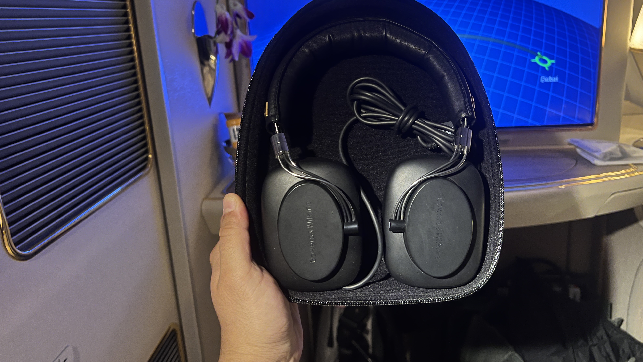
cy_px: 143
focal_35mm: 29
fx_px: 494
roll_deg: +2.1
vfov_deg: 40.0
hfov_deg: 66.1
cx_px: 315
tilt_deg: -11.3
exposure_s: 1/38
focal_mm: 5.7
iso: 640
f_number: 1.5
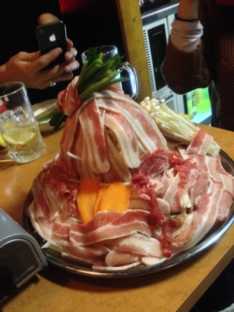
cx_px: 117
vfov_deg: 52.6
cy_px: 156
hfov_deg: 40.7
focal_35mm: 35
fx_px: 315
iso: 500
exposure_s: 1/15
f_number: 2.4
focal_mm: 4.28
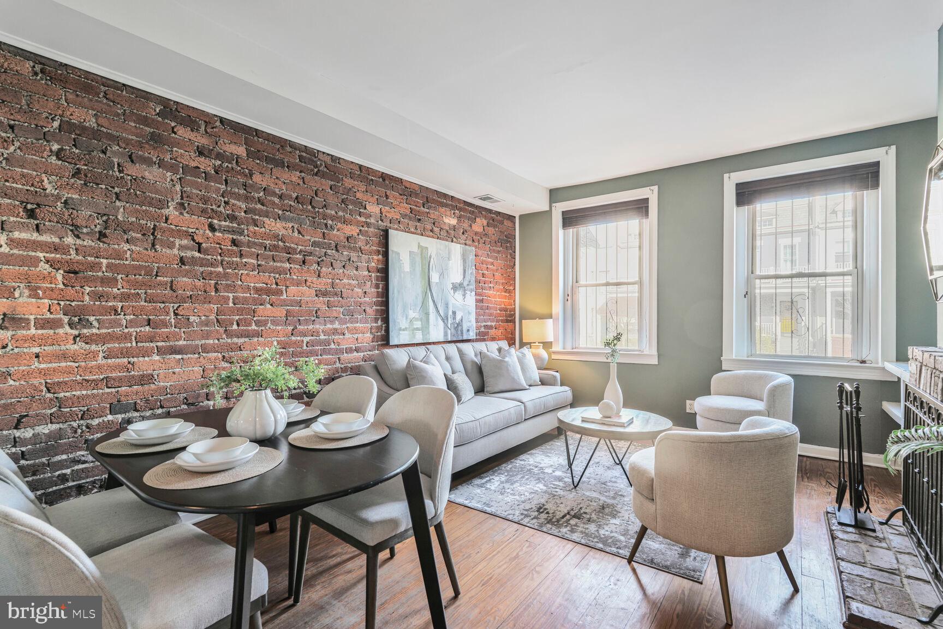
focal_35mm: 17
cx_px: 472
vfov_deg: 70.4
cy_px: 314
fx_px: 445
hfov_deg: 93.3
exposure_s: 1/4
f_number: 8
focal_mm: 17
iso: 200
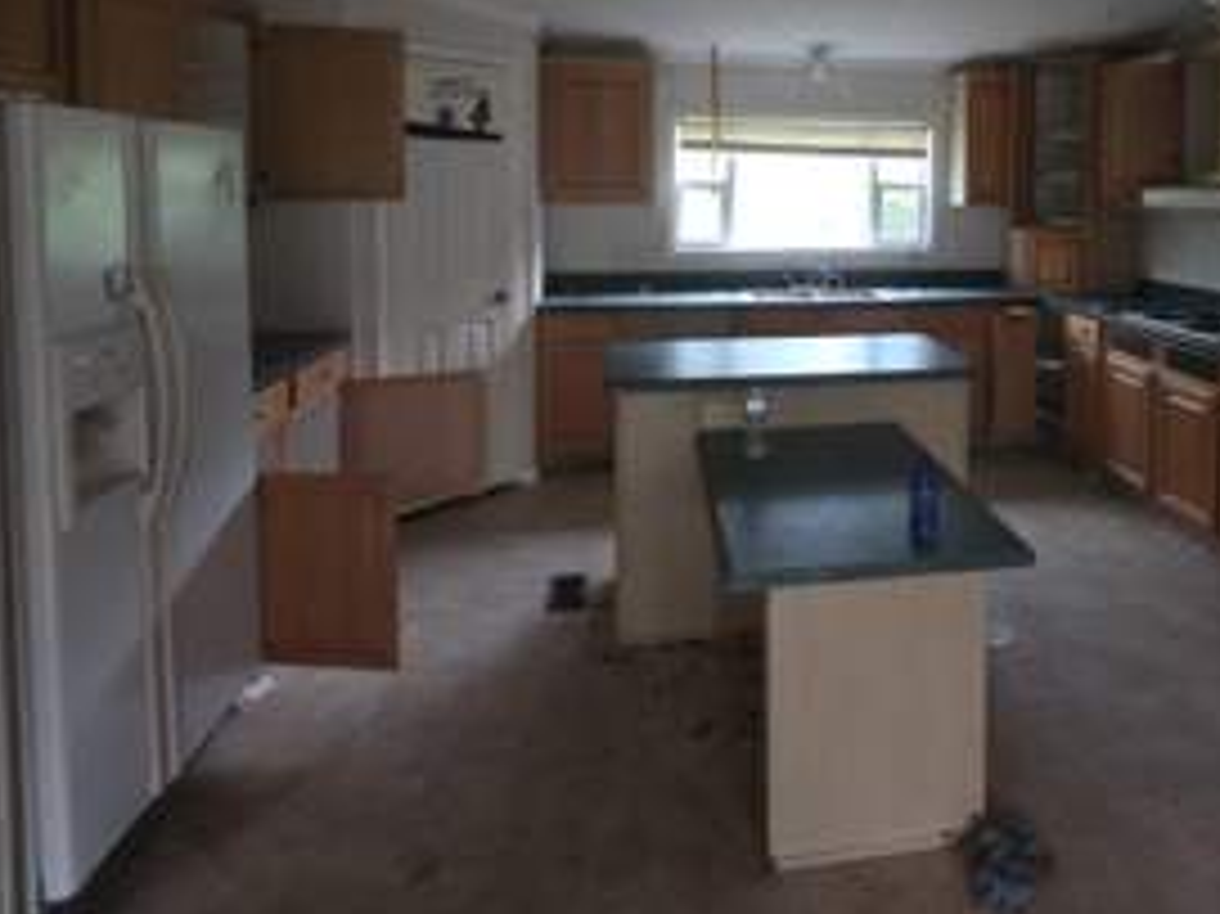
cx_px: 819
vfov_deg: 55.8
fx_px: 810
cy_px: 223
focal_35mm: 23
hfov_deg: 71.6
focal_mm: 2.2
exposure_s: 1/40
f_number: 1.9
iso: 200
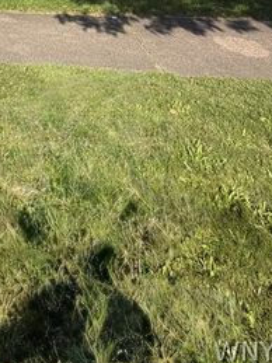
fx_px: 377
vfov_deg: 36.4
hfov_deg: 35.3
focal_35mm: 36
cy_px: -95
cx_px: -8
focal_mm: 2.22
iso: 32
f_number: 2.2
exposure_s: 1/770
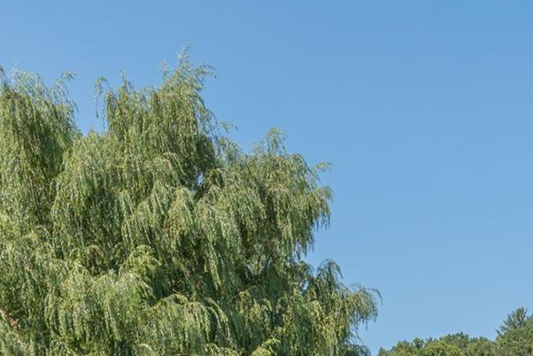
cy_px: 567
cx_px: 332
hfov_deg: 29.5
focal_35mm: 68
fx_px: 1007
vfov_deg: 17.5
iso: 160
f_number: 7.1
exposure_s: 1/320
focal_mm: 20
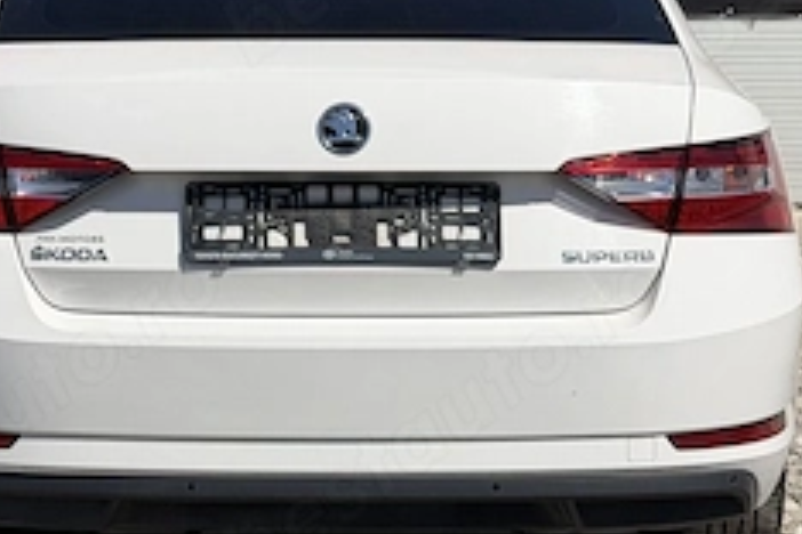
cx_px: 260
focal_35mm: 128
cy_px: -62
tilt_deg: -1.2
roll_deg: +0.5
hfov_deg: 16.0
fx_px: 2851
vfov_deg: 10.6
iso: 80
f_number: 1.78
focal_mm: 6.76
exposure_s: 1/8772
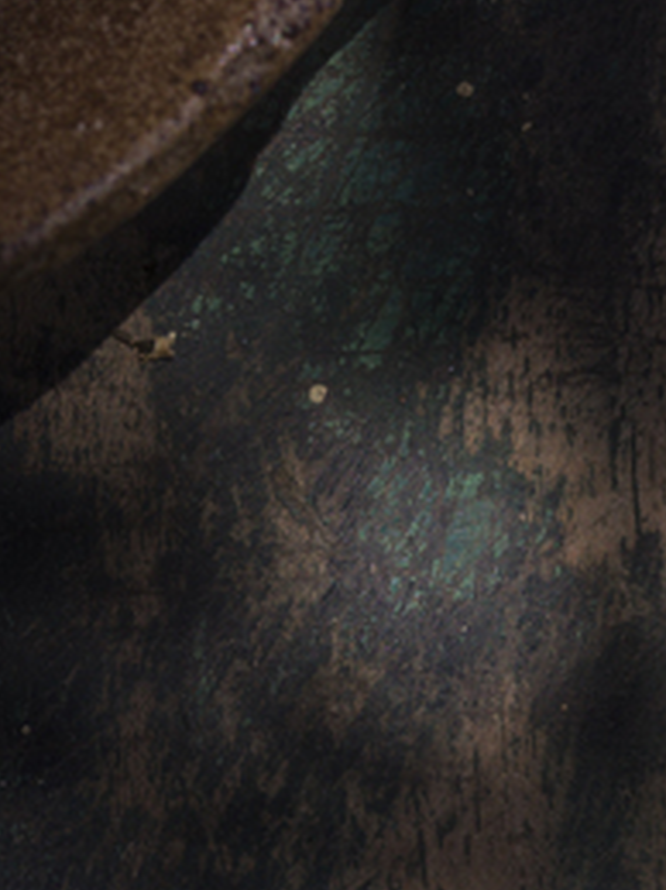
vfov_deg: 6.0
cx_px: -1301
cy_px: -1397
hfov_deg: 4.5
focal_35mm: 315
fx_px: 8087
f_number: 8
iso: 100
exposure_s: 1/250
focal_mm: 65
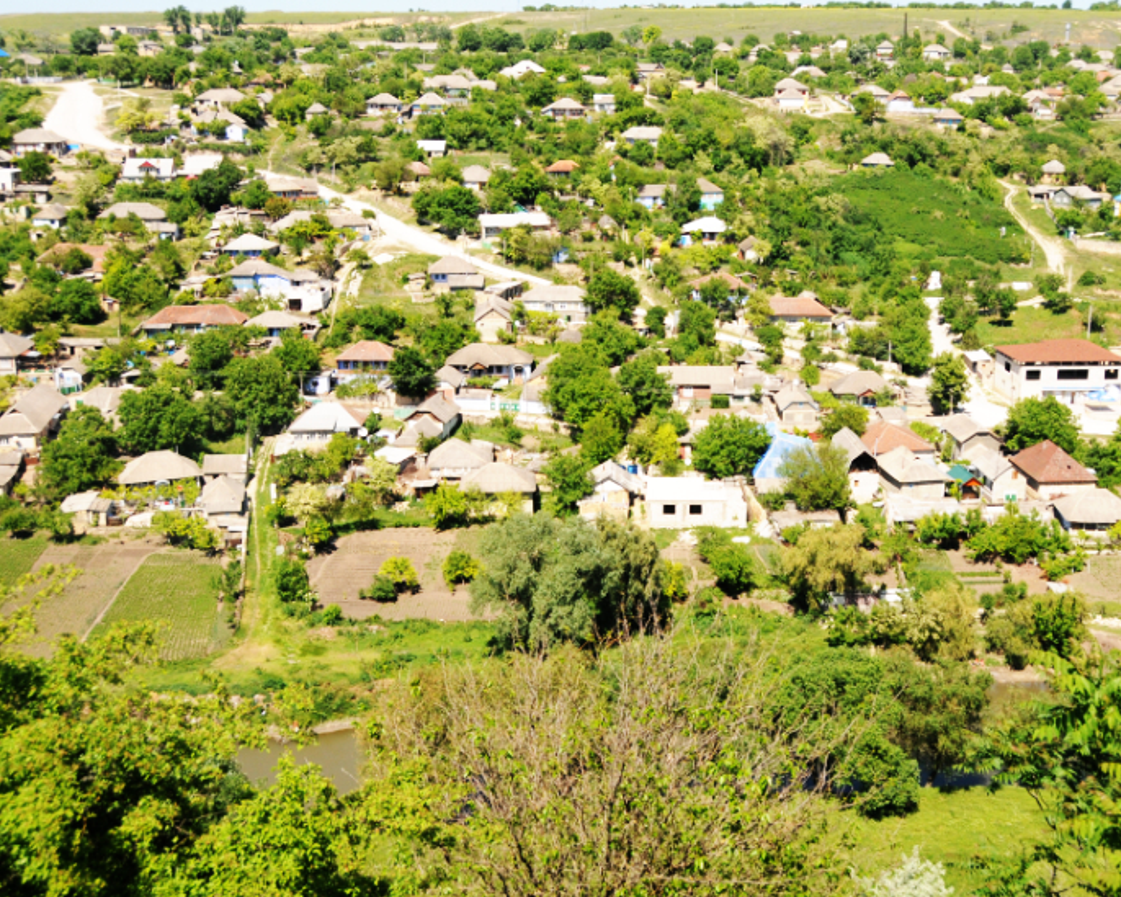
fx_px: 1360
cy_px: 412
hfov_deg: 44.5
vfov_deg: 36.5
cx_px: 693
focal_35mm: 41
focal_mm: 20
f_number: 5.6
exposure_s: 1/2000
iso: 400
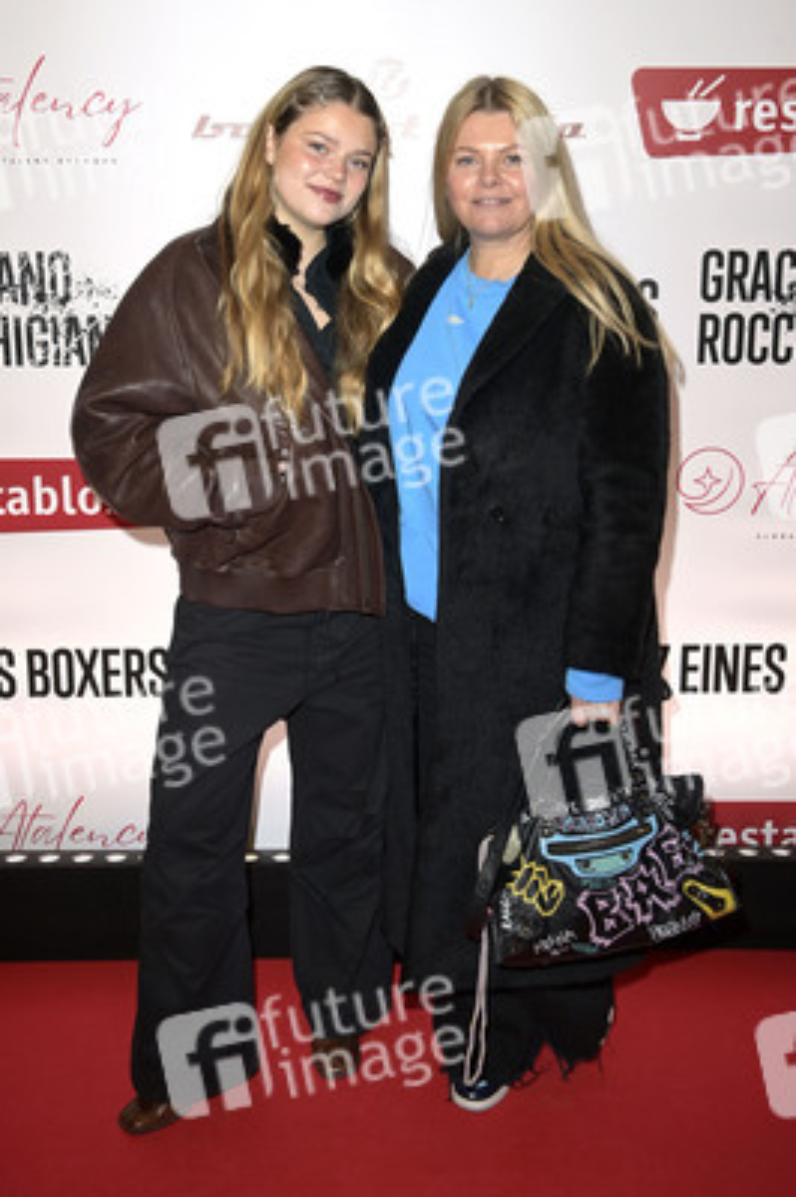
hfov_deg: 36.8
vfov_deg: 53.2
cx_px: 398
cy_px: 598
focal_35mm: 36
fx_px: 1196
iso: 500
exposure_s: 1/250
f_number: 5.6
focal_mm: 36
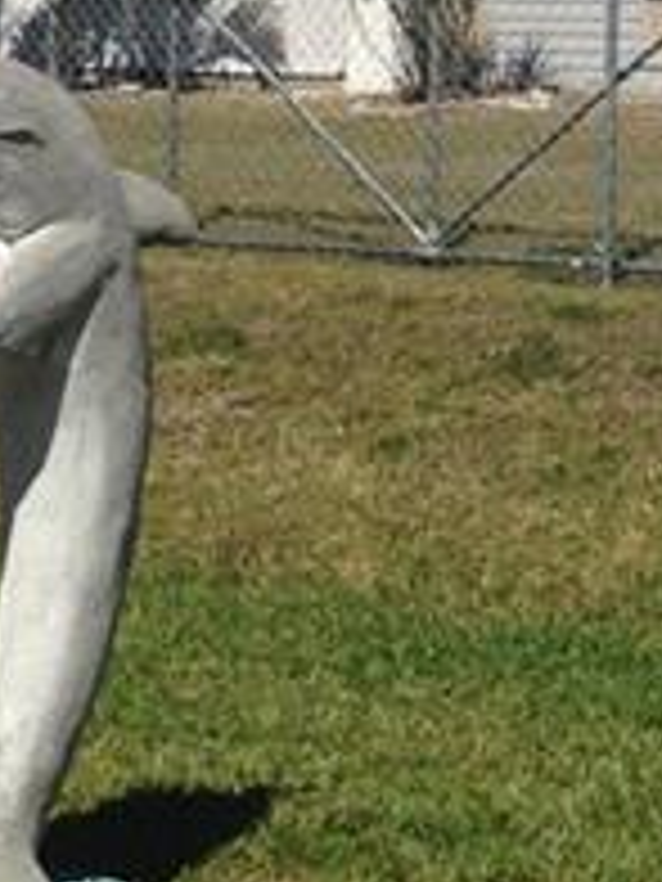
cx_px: 703
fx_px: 3289
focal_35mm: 129
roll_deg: -0.3
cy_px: -184
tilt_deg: +2.2
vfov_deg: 14.8
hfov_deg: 11.4
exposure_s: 1/3623
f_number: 2.4
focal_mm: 4.12
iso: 50
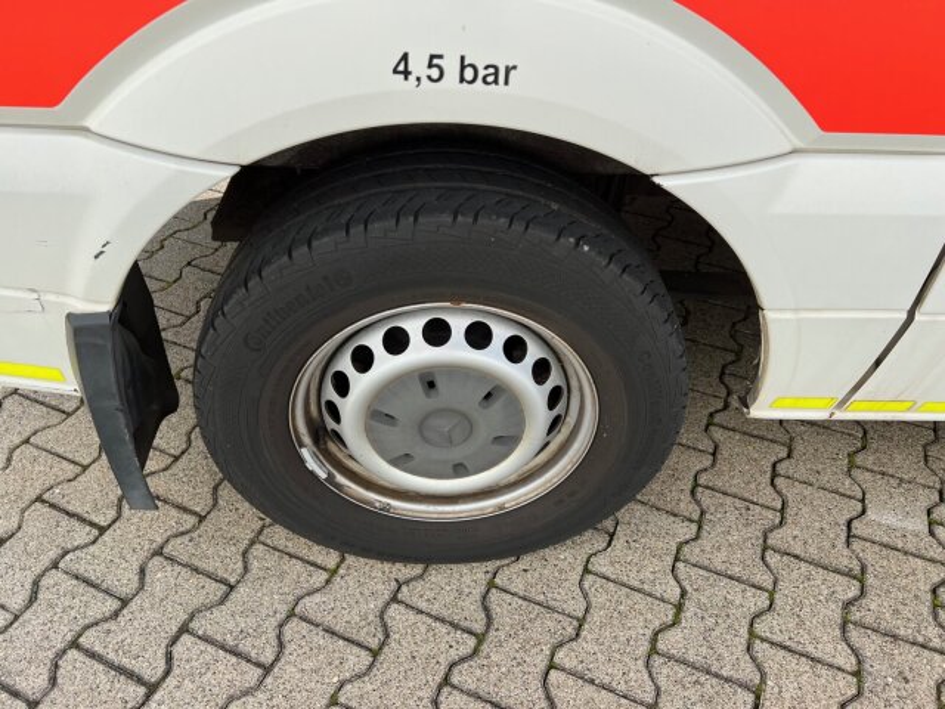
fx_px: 710
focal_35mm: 26
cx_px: 472
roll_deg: +0.7
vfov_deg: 53.1
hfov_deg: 67.3
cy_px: 354
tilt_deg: -40.8
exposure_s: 1/1645
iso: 50
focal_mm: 5.7
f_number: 1.5
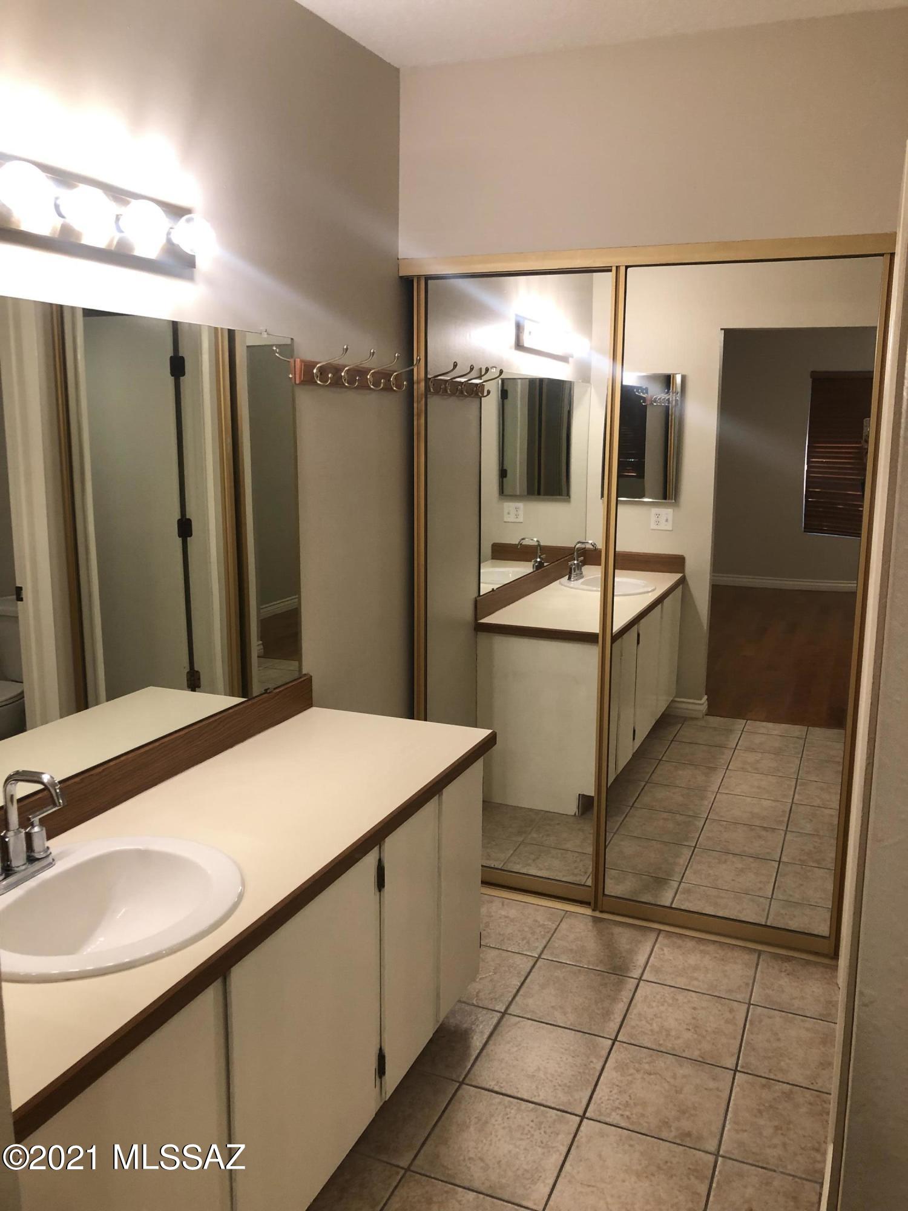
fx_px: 979
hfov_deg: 49.7
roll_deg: -0.2
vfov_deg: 63.4
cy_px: 606
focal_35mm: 28
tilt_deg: -8.2
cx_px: 454
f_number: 1.8
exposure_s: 1/30
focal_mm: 3.99
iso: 40
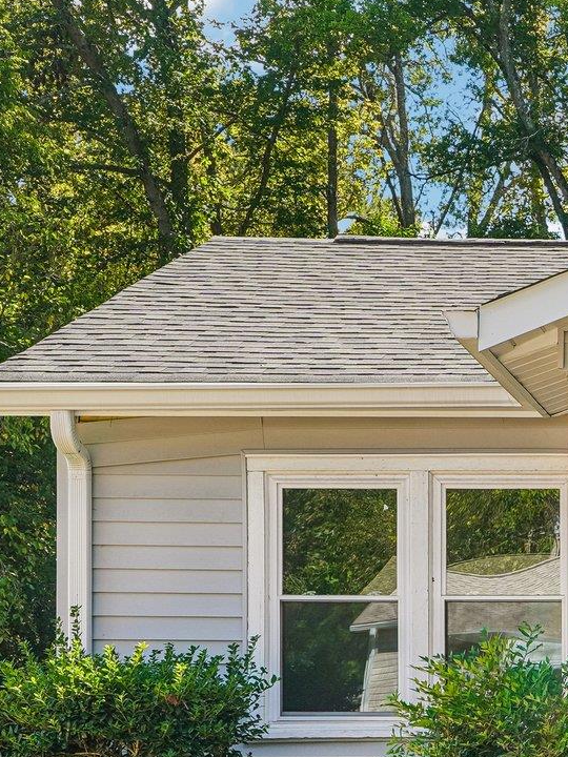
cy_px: 706
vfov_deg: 23.1
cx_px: 852
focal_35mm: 82
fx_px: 1794
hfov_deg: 16.4
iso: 100
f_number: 8
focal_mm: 20
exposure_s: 1/30
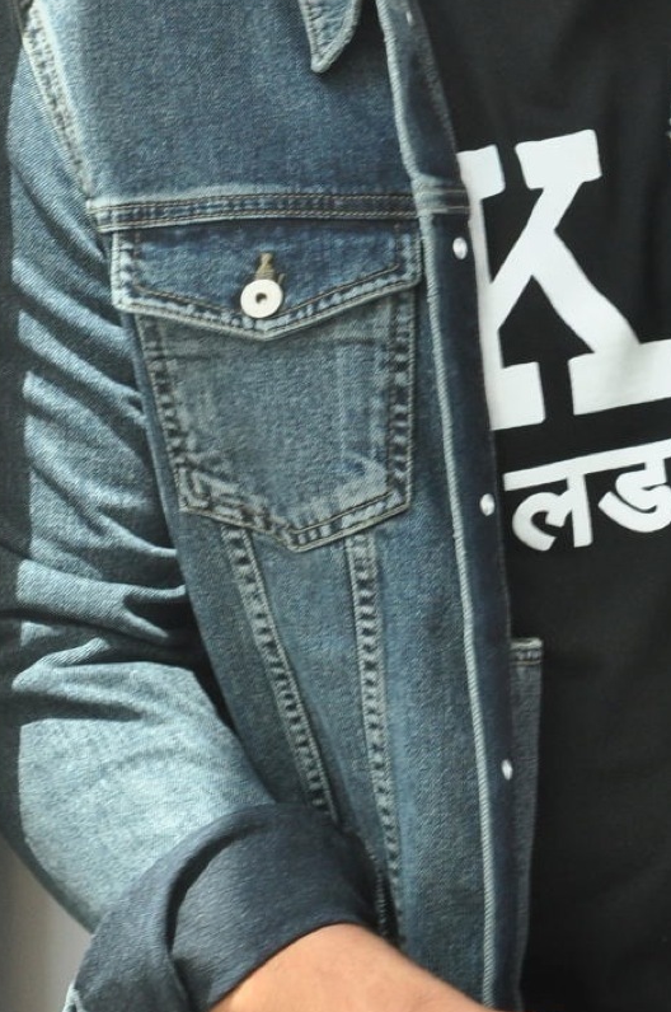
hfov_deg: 6.1
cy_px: 217
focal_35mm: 225
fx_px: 6312
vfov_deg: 9.1
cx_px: 718
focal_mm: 66
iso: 500
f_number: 9
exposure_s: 1/125
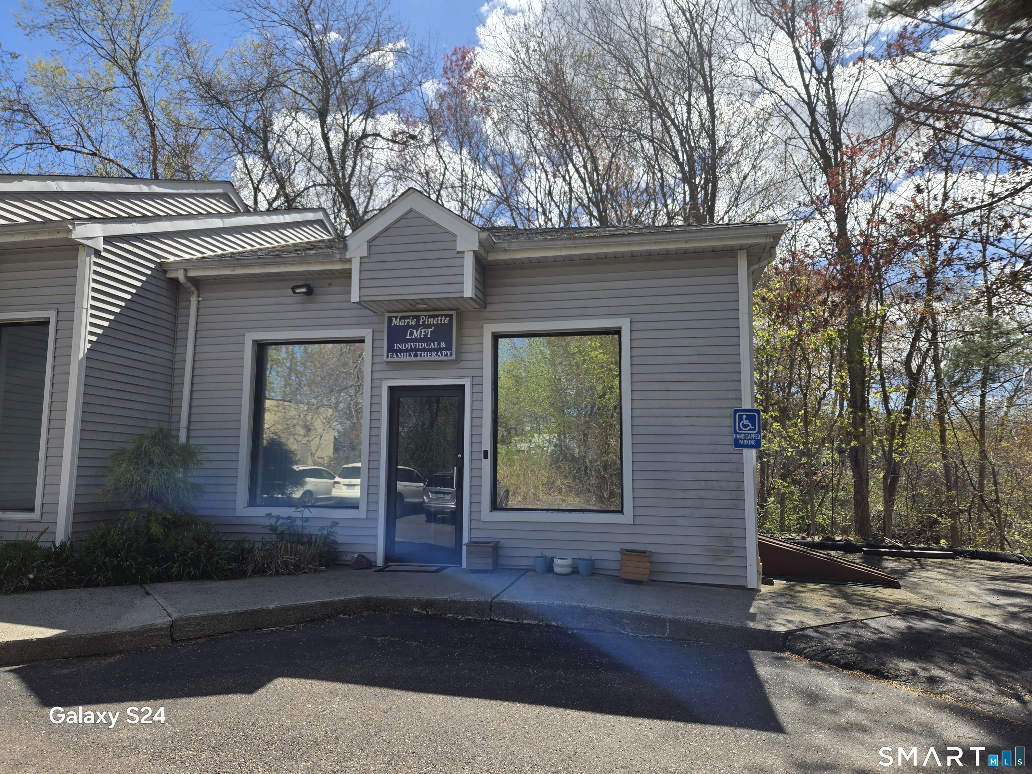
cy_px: 387
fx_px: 686
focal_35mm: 23
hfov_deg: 73.9
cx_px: 516
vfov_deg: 58.9
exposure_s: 1/1339
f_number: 1.8
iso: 25
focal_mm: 5.4
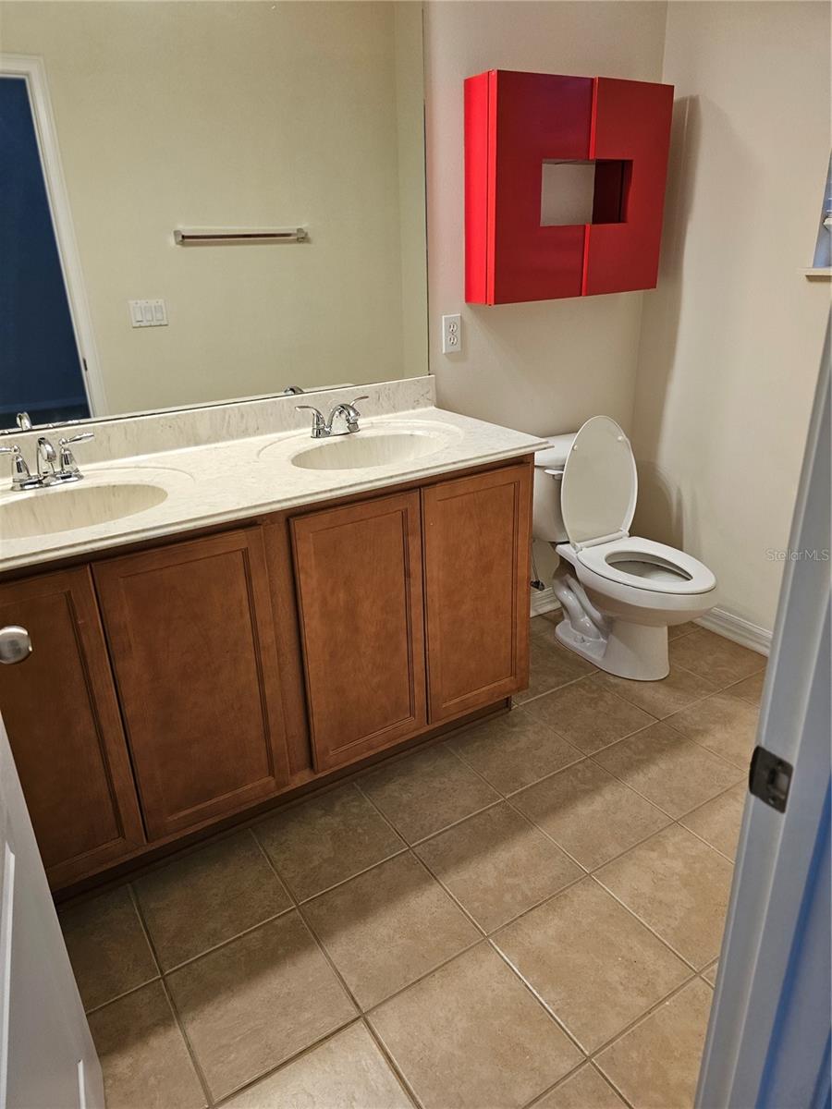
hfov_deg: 58.9
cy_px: 554
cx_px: 416
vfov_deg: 73.9
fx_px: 737
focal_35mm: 23
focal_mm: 6.3
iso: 250
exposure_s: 1/120
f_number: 1.7
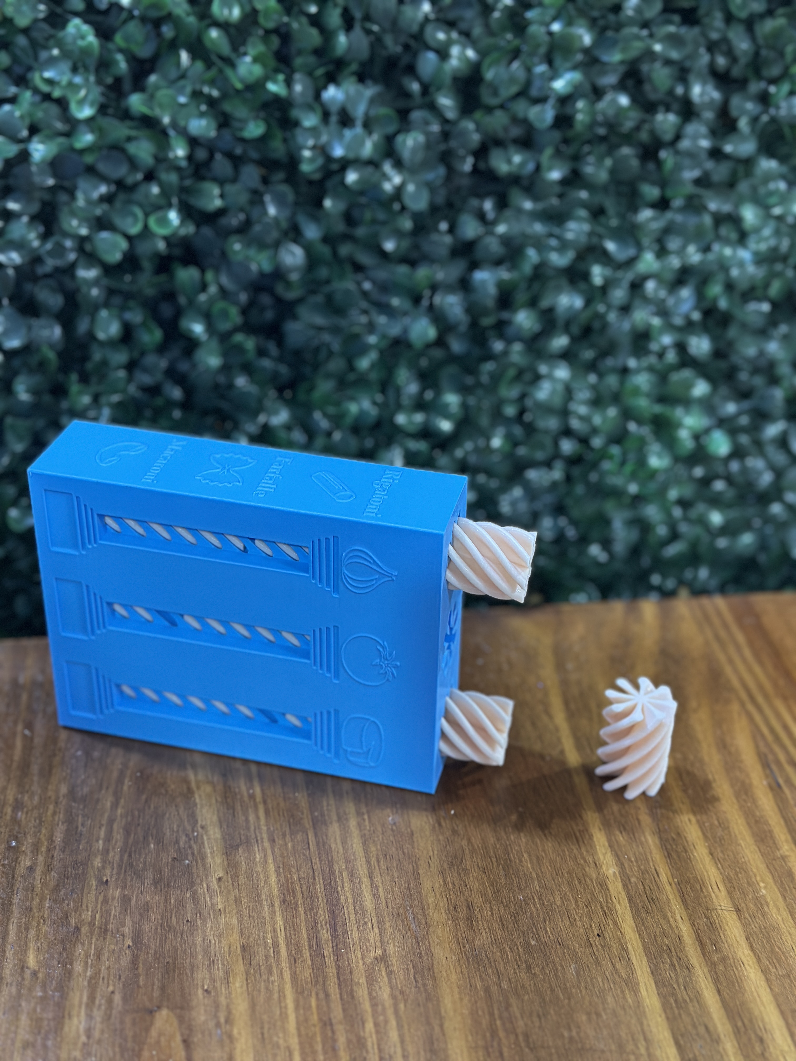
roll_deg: -1.8
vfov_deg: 39.7
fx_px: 1472
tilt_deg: -31.5
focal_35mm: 48
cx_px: 398
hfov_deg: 30.3
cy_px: 530
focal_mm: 6.86
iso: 400
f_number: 1.78
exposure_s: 1/33
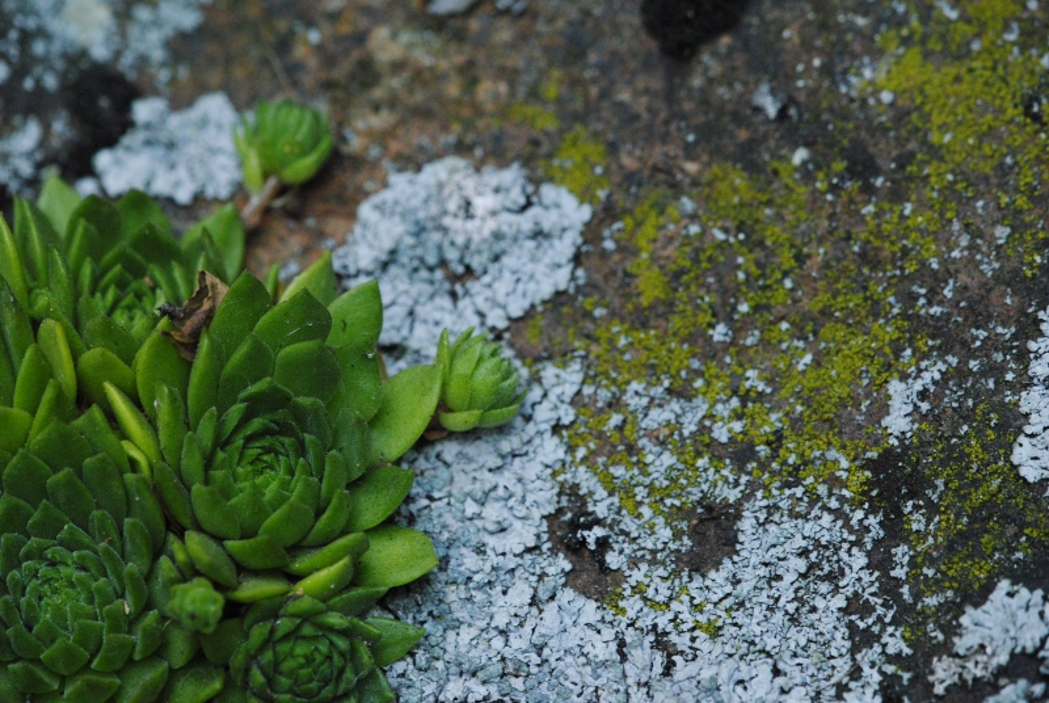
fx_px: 3721
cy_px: 352
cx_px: 524
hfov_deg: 16.0
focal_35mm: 128
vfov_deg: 10.8
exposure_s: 1/100
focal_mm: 85
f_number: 5.6
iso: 800
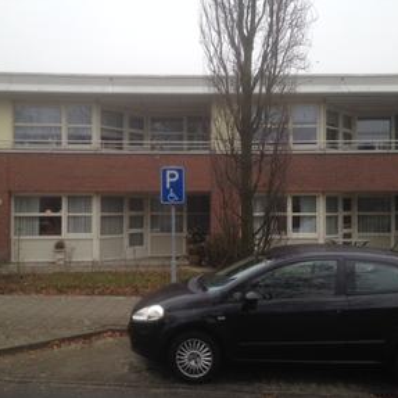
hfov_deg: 40.0
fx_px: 546
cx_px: 175
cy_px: 197
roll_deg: +1.0
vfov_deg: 40.0
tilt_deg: -1.4
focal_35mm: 42
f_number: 2.4
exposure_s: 1/196
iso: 50
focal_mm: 4.28
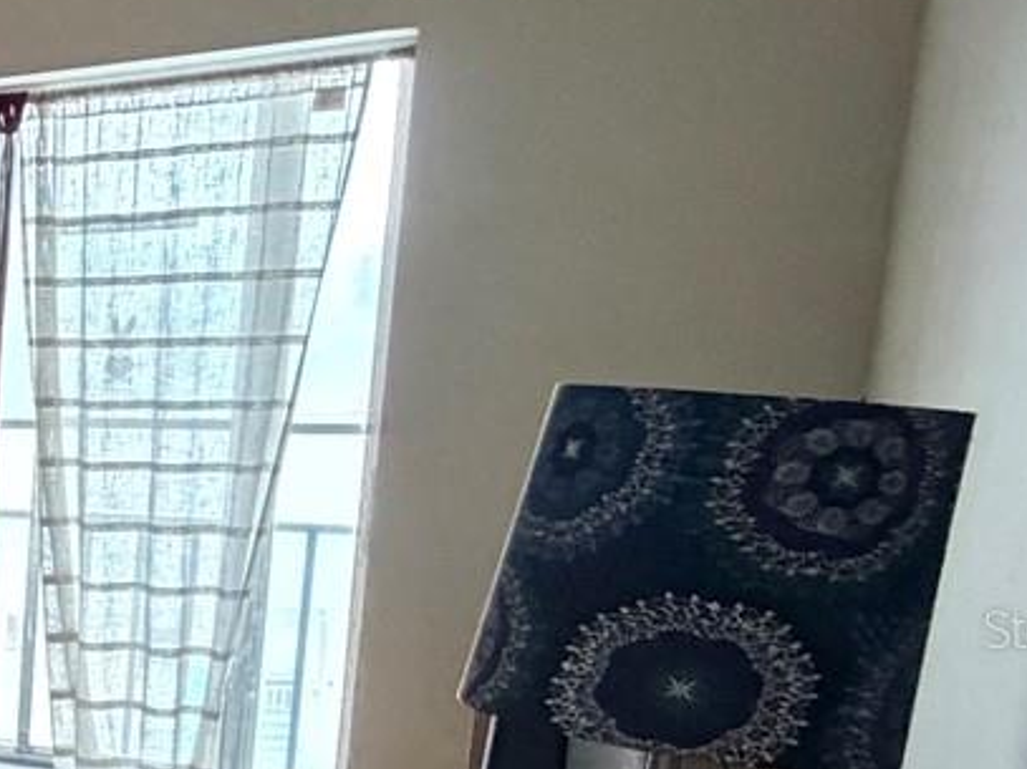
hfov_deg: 22.1
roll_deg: +1.9
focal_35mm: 55
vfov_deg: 26.0
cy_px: 628
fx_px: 1631
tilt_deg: -9.6
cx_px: -797
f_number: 2.2
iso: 1000
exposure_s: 1/60
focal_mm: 2.22
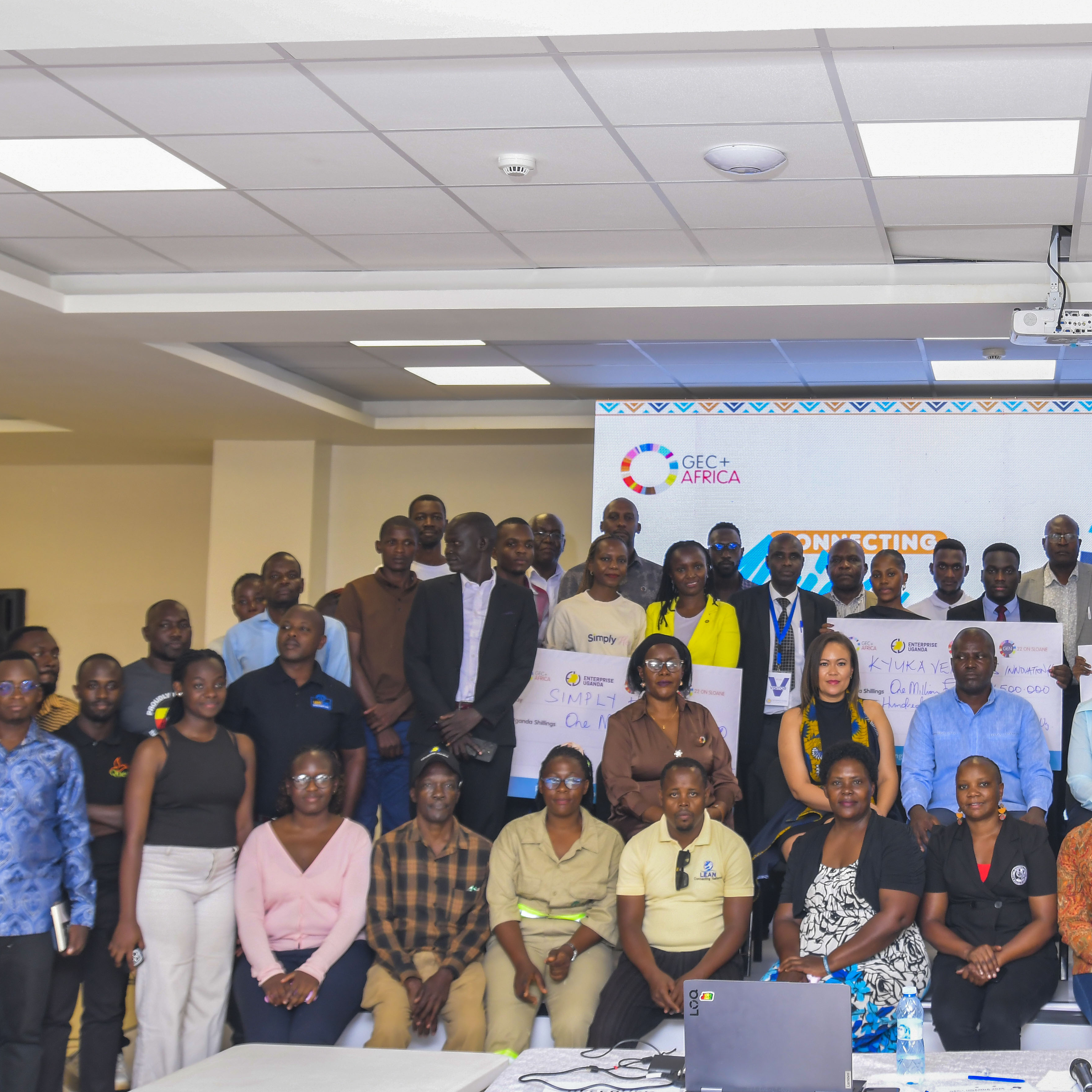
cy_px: 346
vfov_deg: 31.3
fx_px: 1927
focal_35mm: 54
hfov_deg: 30.9
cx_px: 864
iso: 400
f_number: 4
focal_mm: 28
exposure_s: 1/200
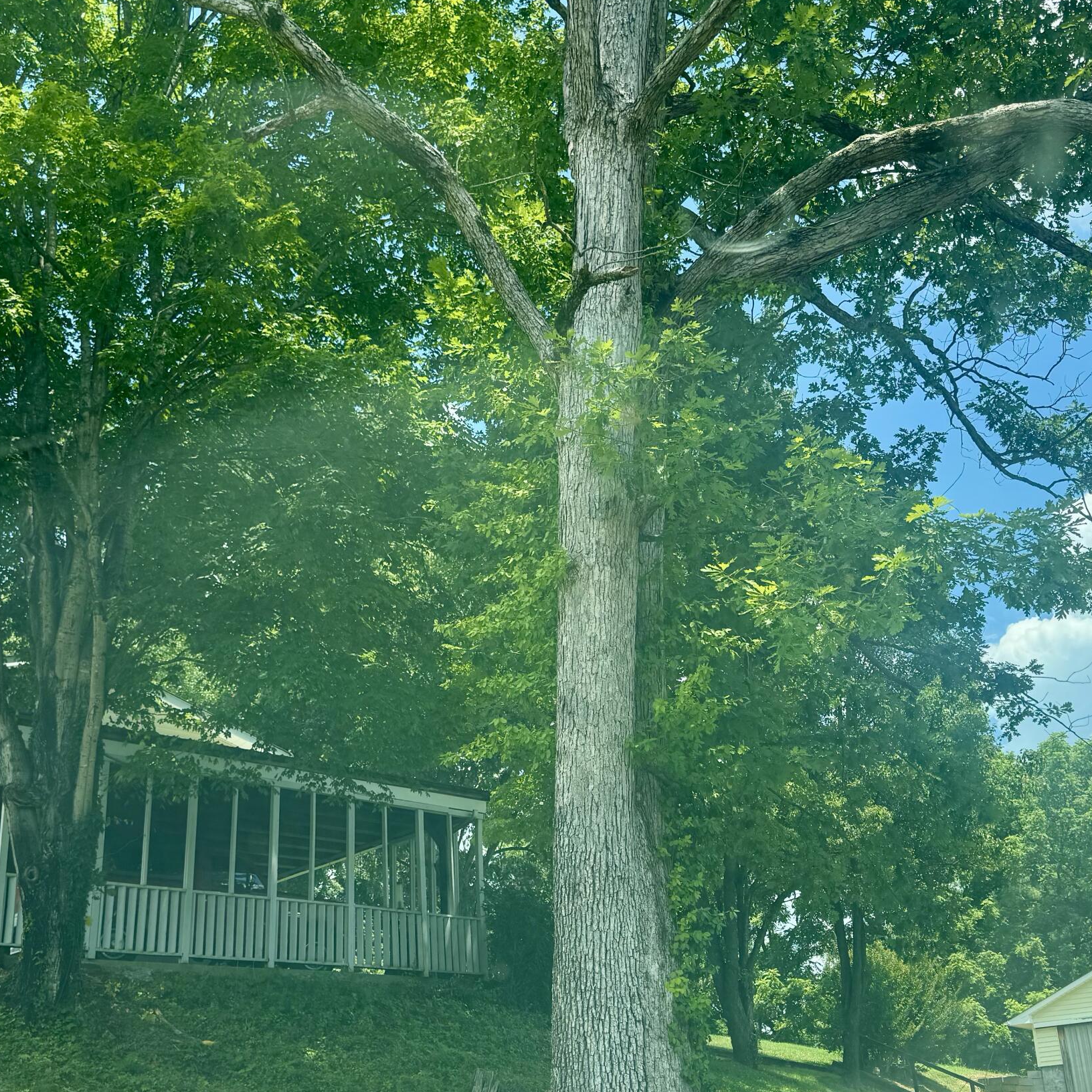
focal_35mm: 39
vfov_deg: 42.3
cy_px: 722
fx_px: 1392
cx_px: 579
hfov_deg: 42.8
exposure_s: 1/1456
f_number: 1.78
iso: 80
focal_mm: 6.76
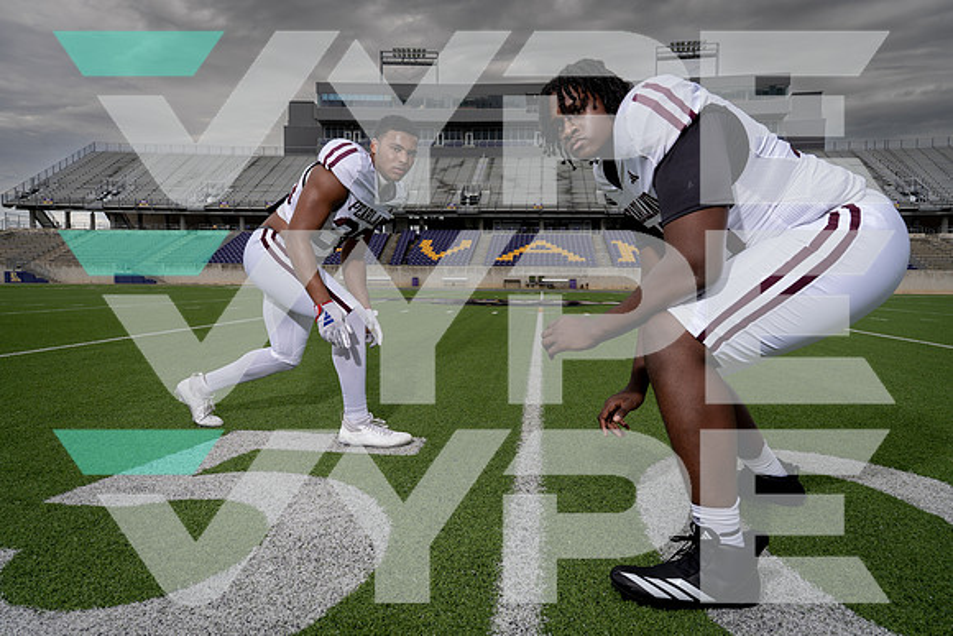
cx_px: 476
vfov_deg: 53.2
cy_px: 318
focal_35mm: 24
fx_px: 635
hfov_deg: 73.7
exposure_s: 1/250
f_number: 7.1
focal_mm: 24
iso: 100
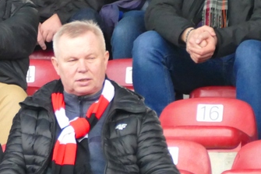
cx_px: 15
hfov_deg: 1.8
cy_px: -45
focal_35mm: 1153
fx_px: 8366
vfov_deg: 1.2
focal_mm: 122.41
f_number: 4
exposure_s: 1/250
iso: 1250
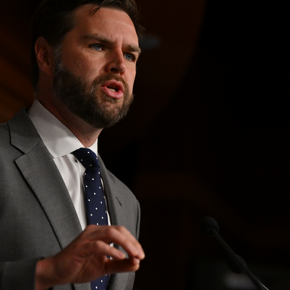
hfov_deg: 8.1
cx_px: 128
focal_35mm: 217
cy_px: 145
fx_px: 2057
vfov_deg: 8.1
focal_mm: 170
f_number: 4.5
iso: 2500
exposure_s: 1/1000
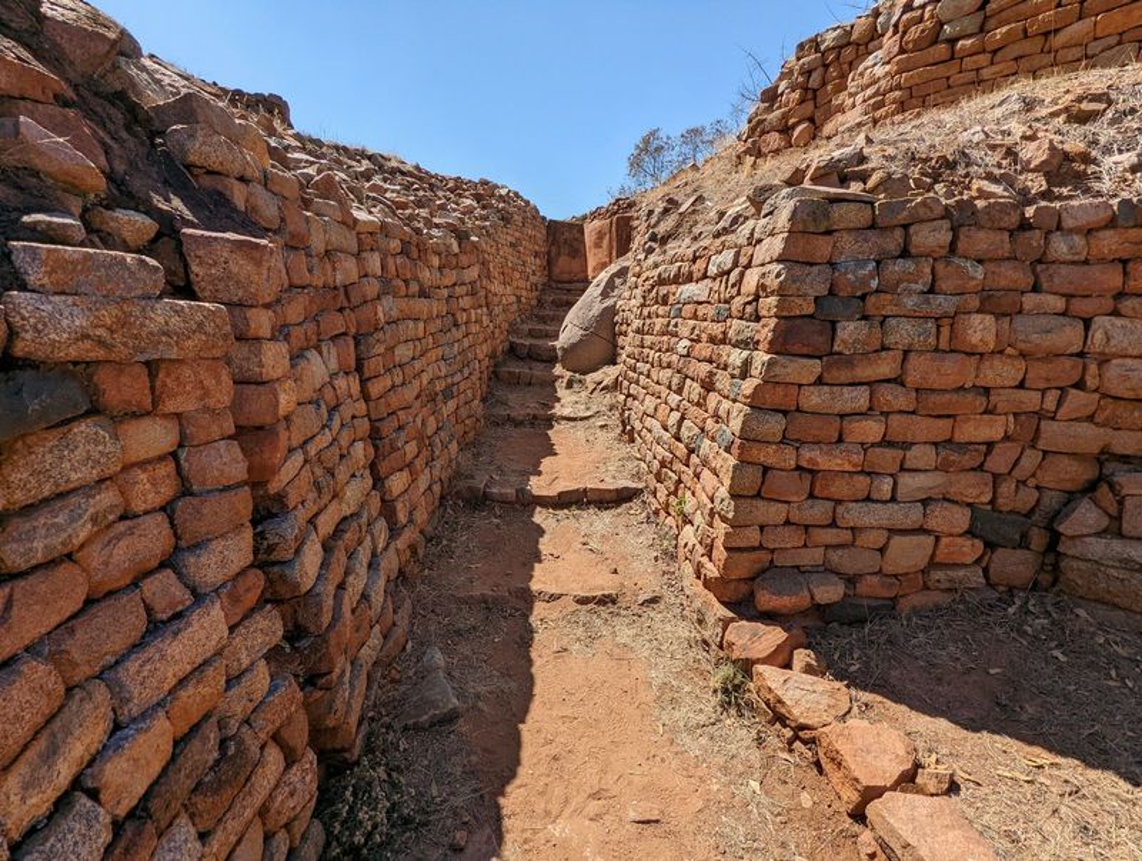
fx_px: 529
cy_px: 430
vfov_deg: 78.3
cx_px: 571
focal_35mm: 16
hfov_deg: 94.4
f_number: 2.2
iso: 52
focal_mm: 2.35
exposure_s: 1/1631
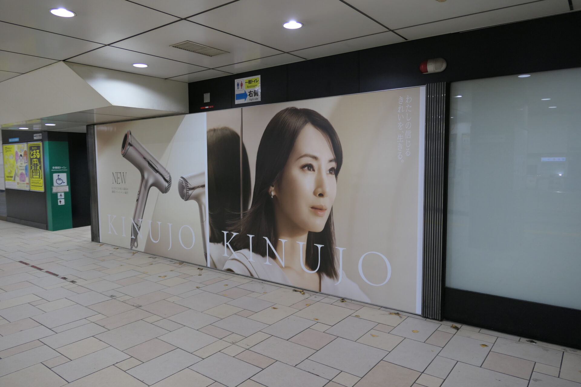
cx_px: 290
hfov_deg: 73.7
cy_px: 194
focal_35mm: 24
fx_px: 387
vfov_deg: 53.1
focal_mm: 8.8
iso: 125
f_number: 1.4
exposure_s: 1/125
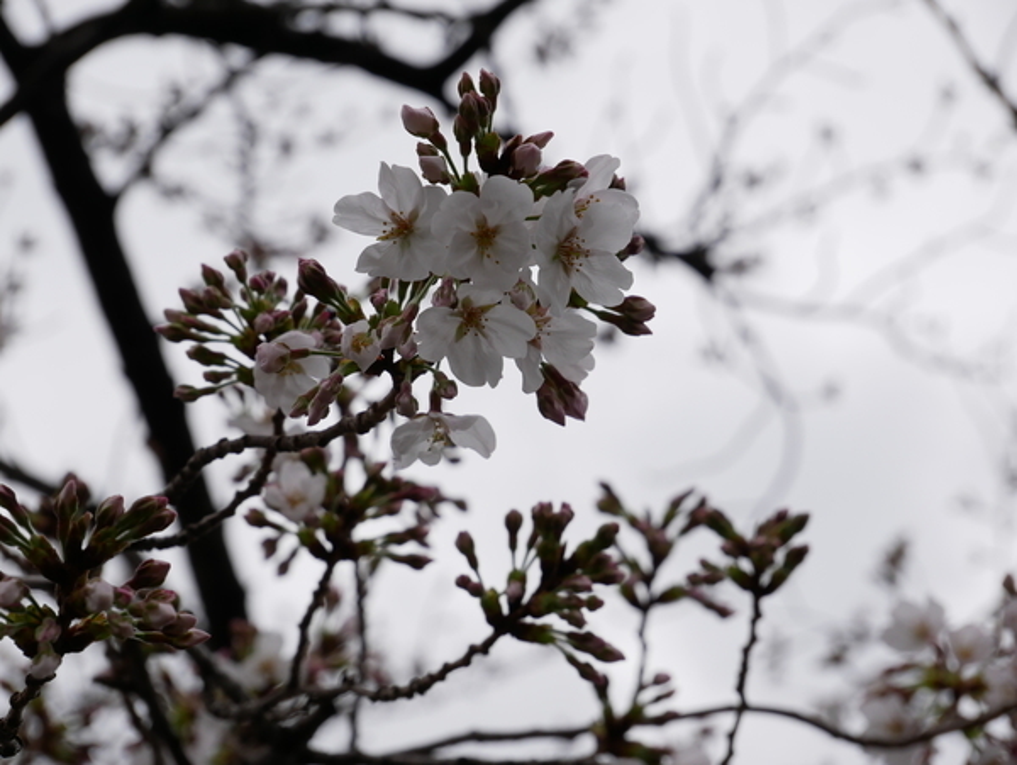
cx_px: 508
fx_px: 3528
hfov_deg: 16.4
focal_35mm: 120
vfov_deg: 12.4
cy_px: 382
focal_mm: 60
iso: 200
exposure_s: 1/400
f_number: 7.1
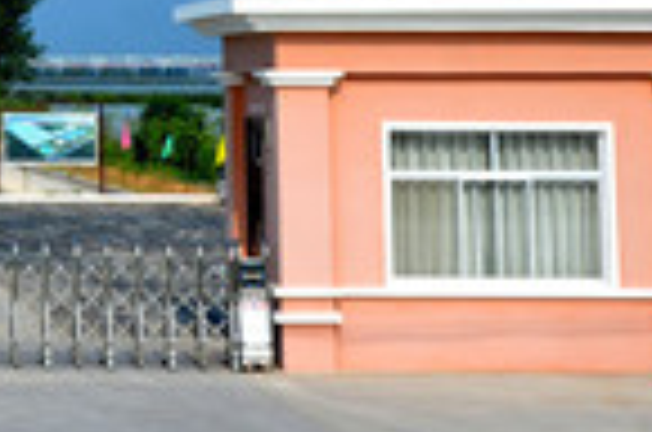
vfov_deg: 8.7
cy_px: -155
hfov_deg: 12.8
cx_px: -243
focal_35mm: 155
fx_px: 2801
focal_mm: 30
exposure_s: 1/250
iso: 100
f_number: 8
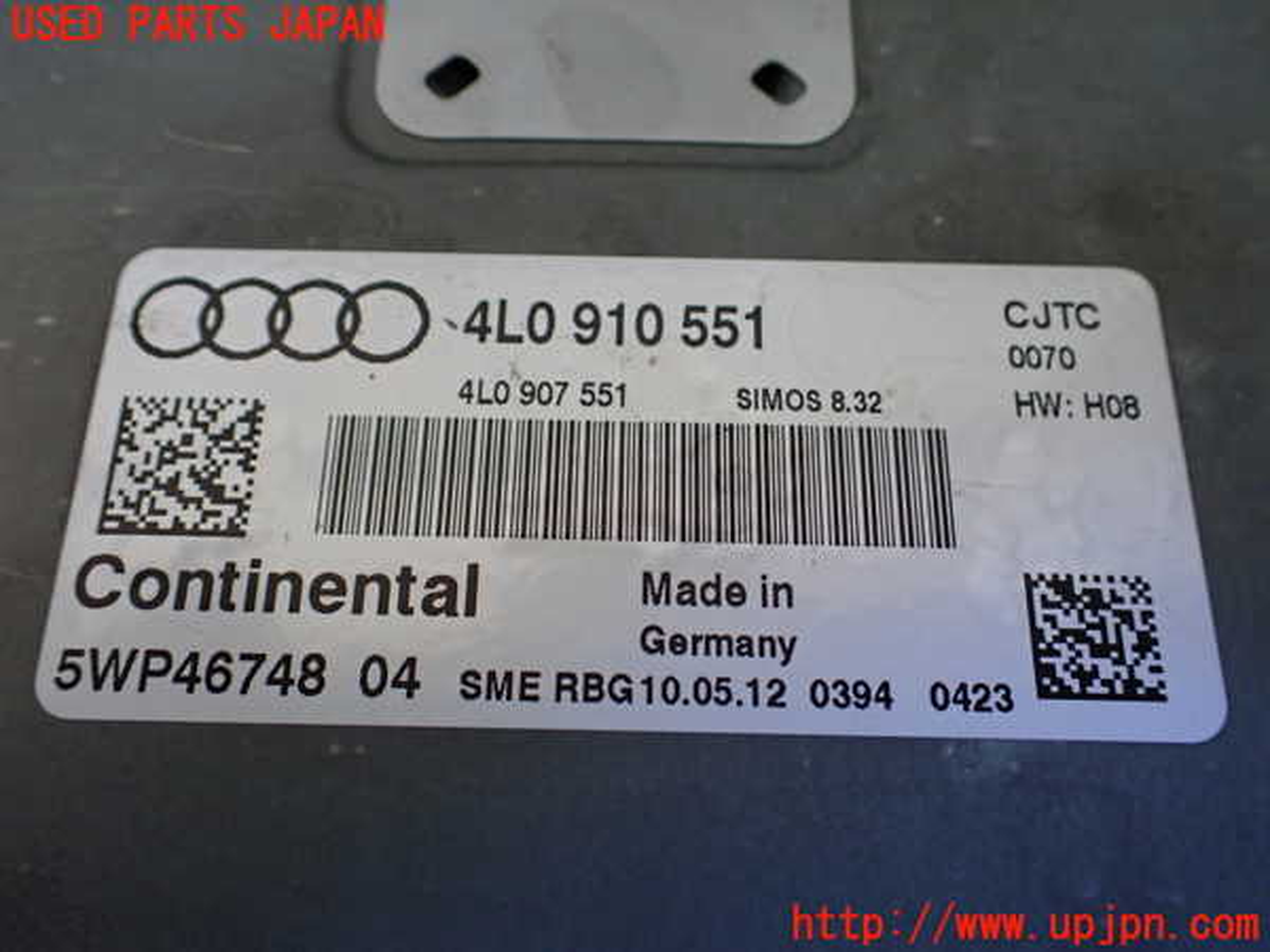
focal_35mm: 30
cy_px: 476
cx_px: 635
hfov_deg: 60.0
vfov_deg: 46.8
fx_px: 1101
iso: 400
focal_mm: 5.4
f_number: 2.3
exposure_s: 1/125
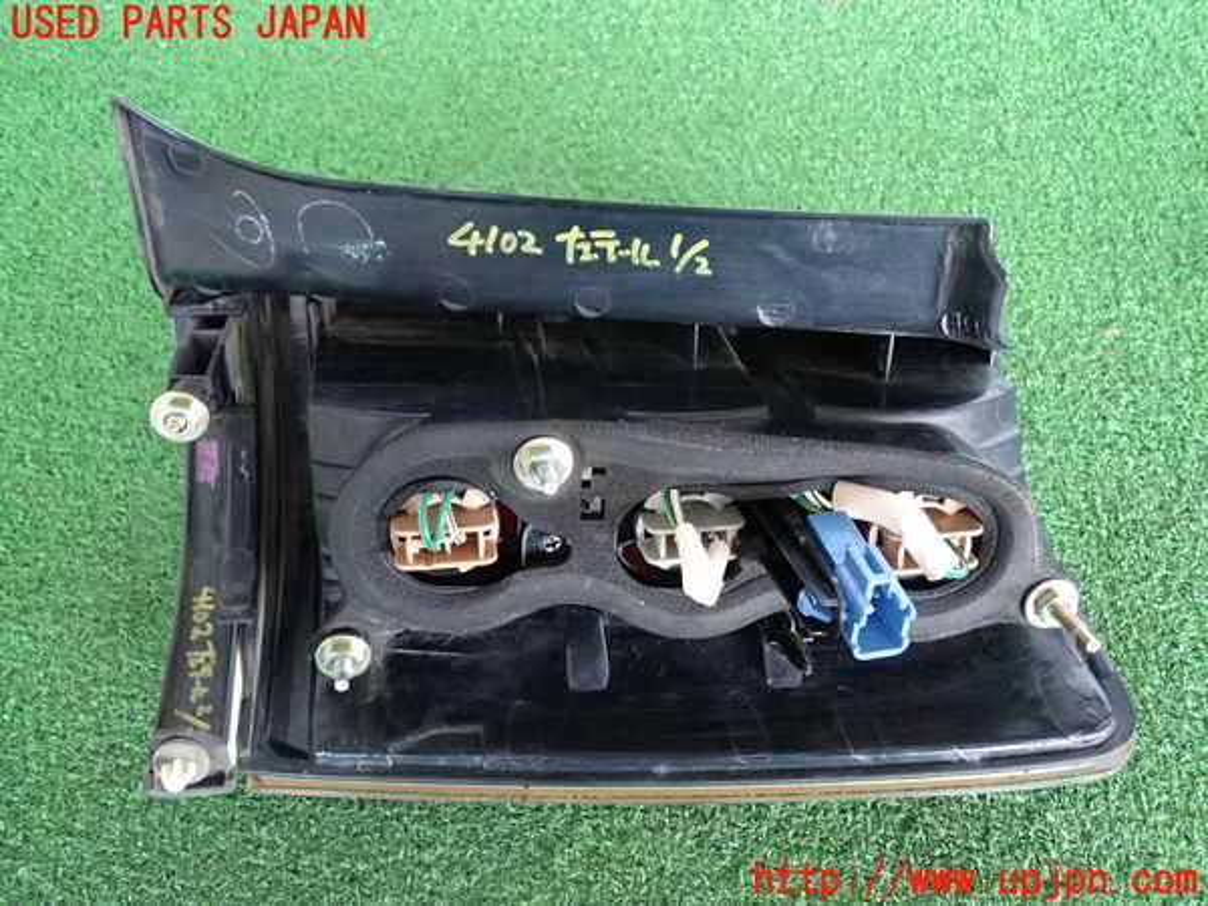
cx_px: 604
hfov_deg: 60.0
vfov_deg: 46.8
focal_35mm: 30
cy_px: 453
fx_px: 1047
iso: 250
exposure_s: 1/30
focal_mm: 5.4
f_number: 2.3
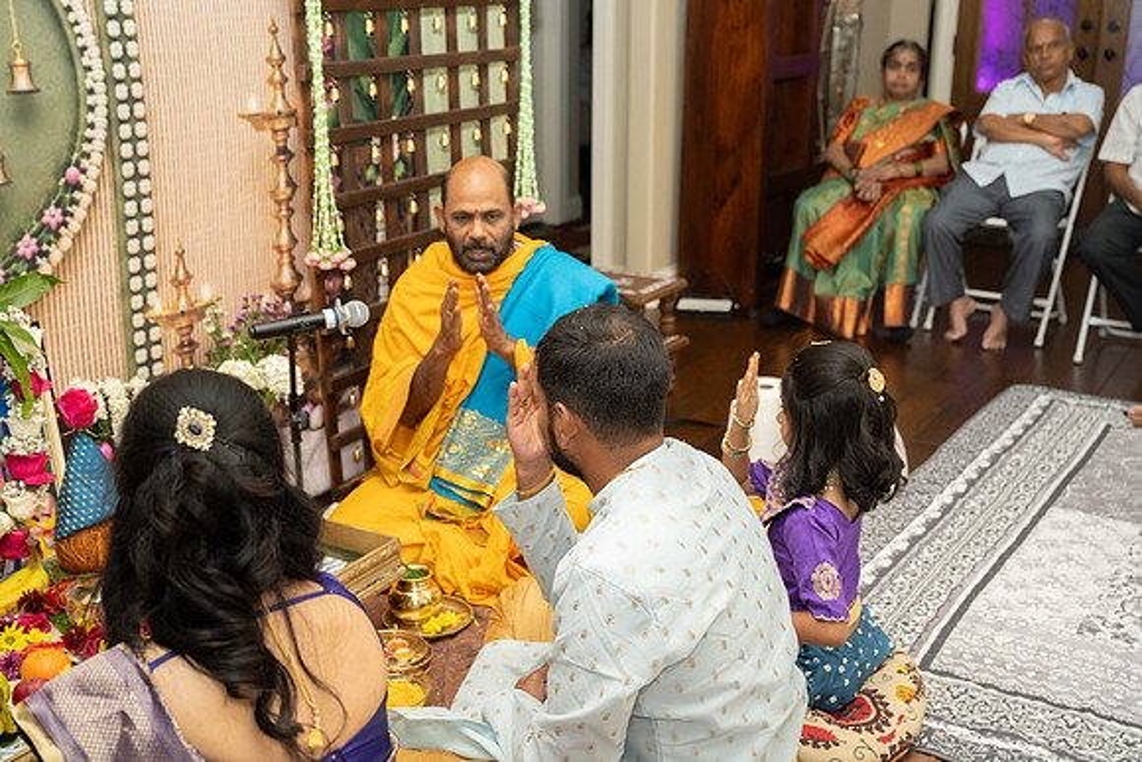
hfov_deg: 49.5
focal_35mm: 39
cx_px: 571
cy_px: 381
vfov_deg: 34.2
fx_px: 1239
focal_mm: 38
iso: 1000
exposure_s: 1/160
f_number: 3.2
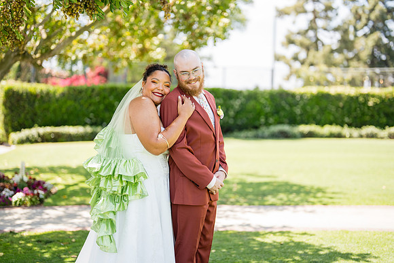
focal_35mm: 53
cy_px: 125
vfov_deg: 25.7
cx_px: 198
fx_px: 576
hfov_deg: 37.8
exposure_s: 1/2500
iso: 200
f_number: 1.2
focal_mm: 50
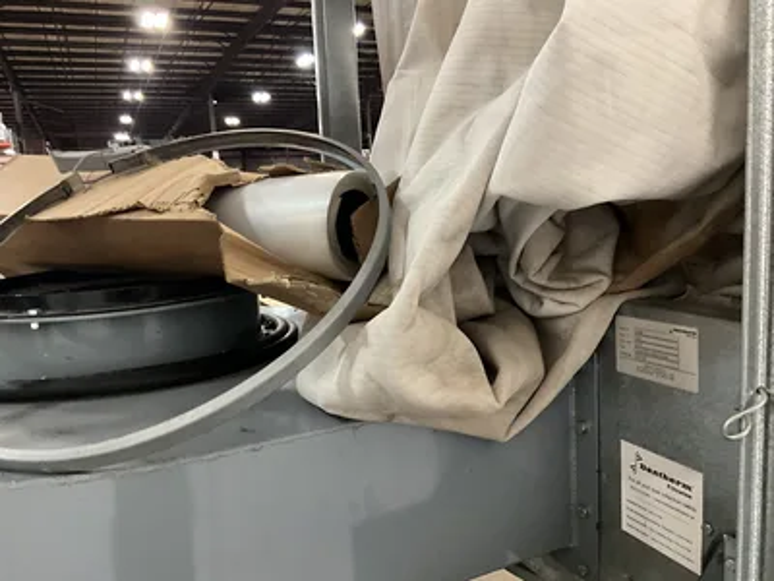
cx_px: 387
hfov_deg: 61.7
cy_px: 290
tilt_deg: -11.0
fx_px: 648
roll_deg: +2.8
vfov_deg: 48.2
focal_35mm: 29
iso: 320
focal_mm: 3
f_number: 1.8
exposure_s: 1/32
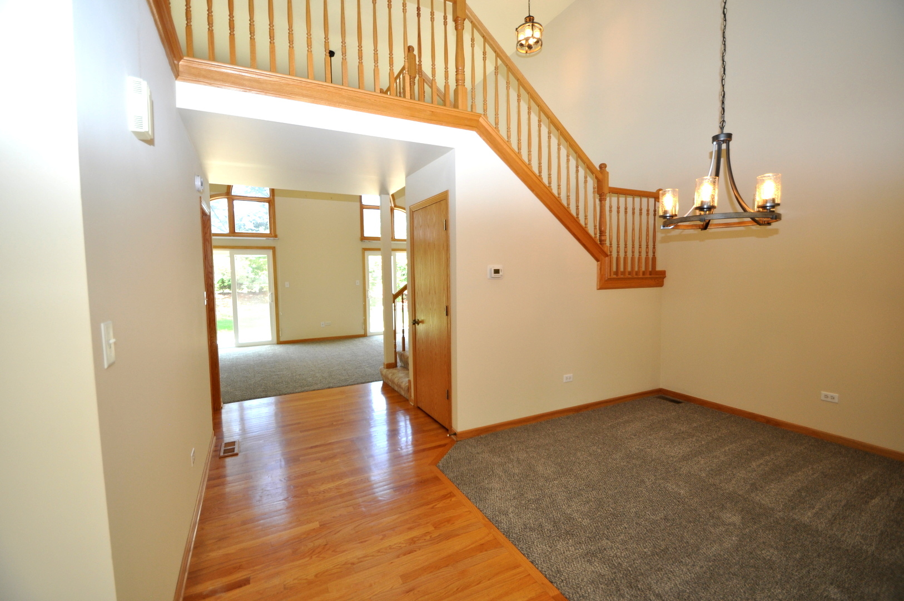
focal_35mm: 15
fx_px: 376
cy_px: 300
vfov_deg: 77.2
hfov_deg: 100.5
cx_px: 452
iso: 400
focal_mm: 10
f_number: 4
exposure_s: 1/60
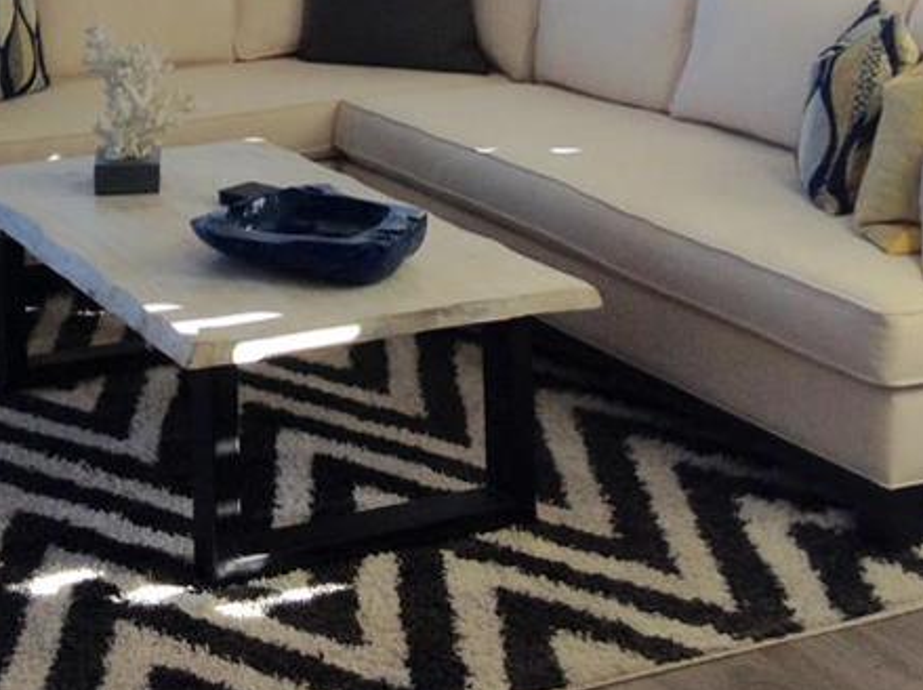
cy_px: 7
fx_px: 2050
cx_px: 263
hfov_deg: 25.2
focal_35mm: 77
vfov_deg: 18.6
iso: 32
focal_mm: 3.3
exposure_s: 1/120
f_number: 2.4
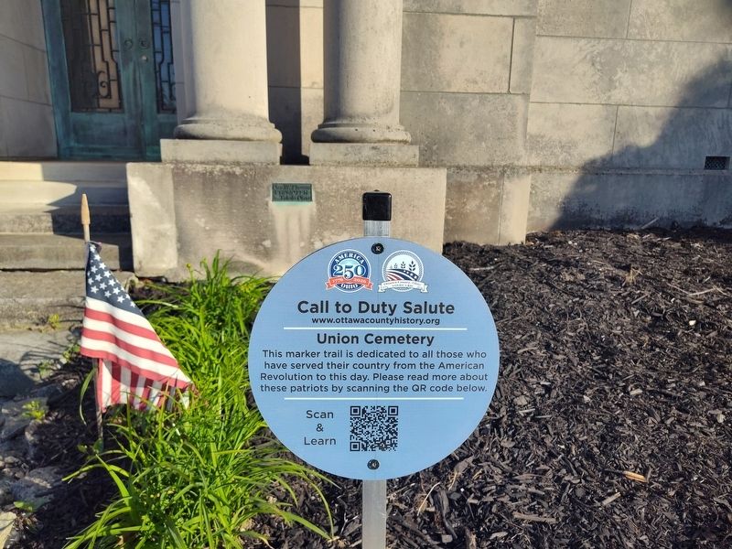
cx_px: 366
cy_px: 274
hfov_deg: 73.9
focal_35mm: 23
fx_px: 486
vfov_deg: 58.9
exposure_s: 1/1122
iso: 100
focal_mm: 5.56
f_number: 1.8
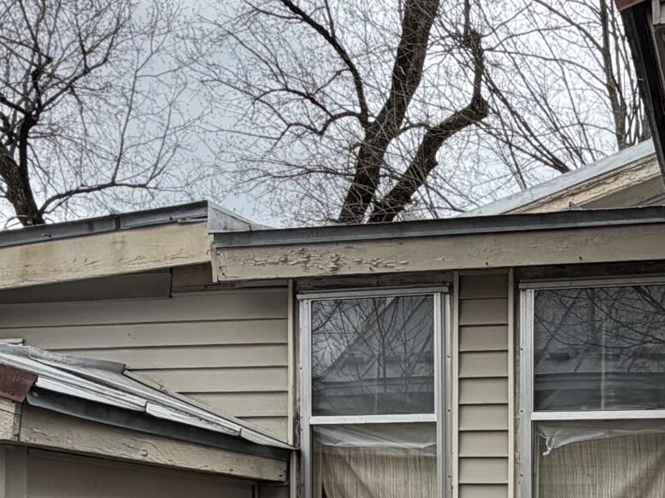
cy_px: 530
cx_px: 530
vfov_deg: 25.3
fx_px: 1037
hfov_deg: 34.5
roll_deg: +0.1
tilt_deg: -0.3
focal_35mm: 54
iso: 40
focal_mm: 2.22
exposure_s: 1/644
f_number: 2.2
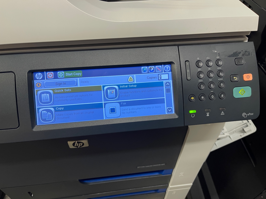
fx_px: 200
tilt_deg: -45.5
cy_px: 100
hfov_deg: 67.3
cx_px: 133
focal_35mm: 26
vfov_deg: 53.0
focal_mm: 5.1
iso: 100
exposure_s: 1/50
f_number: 1.6
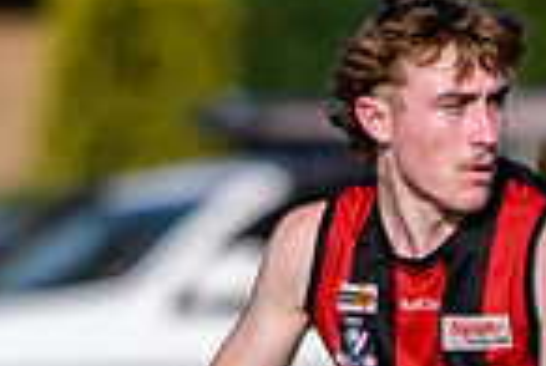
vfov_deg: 0.7
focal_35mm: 2118
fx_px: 32188
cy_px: 792
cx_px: 251
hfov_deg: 1.0
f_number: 2.8
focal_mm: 200
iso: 100
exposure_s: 1/2500
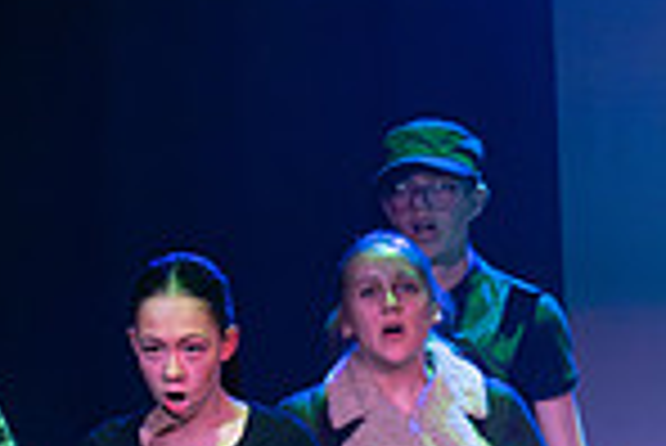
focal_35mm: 470
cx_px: -9
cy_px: 737
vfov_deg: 2.9
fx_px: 8703
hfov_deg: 4.4
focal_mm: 120
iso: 5000
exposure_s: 1/800
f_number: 4
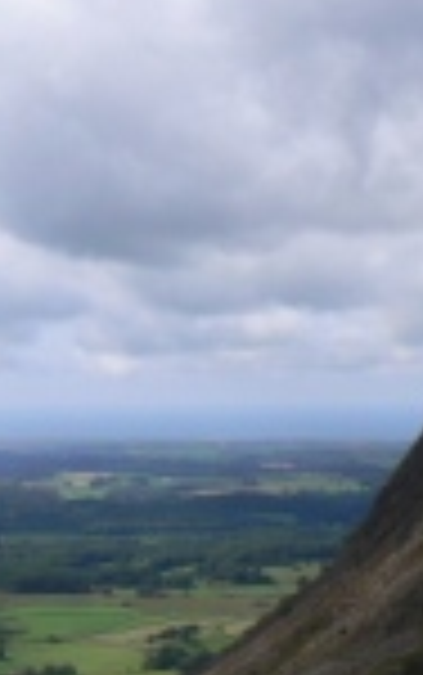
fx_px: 2025
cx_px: 261
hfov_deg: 11.9
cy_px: 572
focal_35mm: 110
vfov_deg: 18.7
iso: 80
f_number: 7.1
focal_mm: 6
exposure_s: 1/400
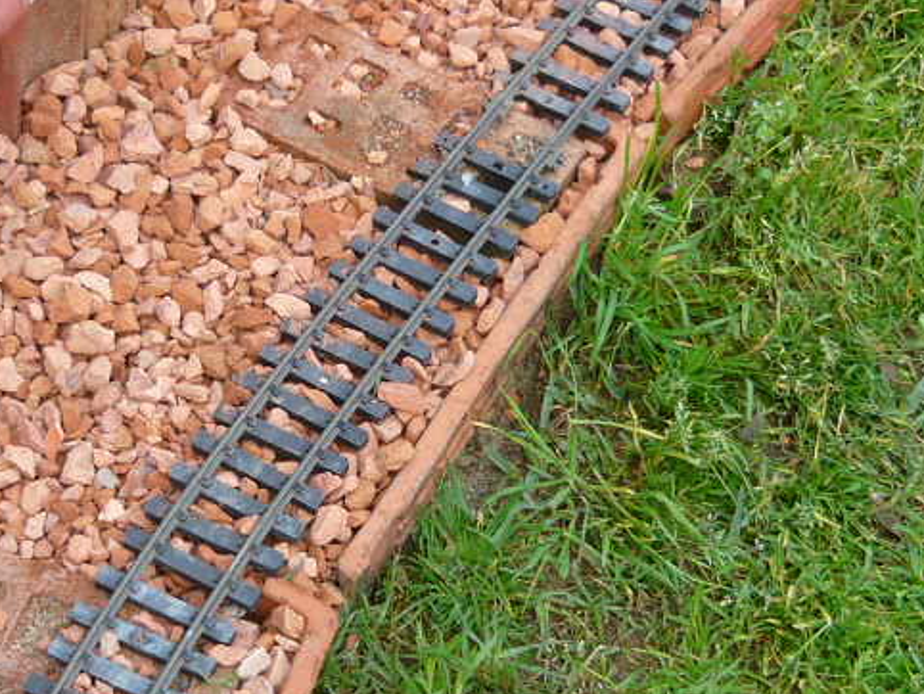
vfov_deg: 19.1
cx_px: 324
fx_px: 2056
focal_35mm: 77
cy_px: 443
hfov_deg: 25.2
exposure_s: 1/50
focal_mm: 6
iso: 100
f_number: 2.9
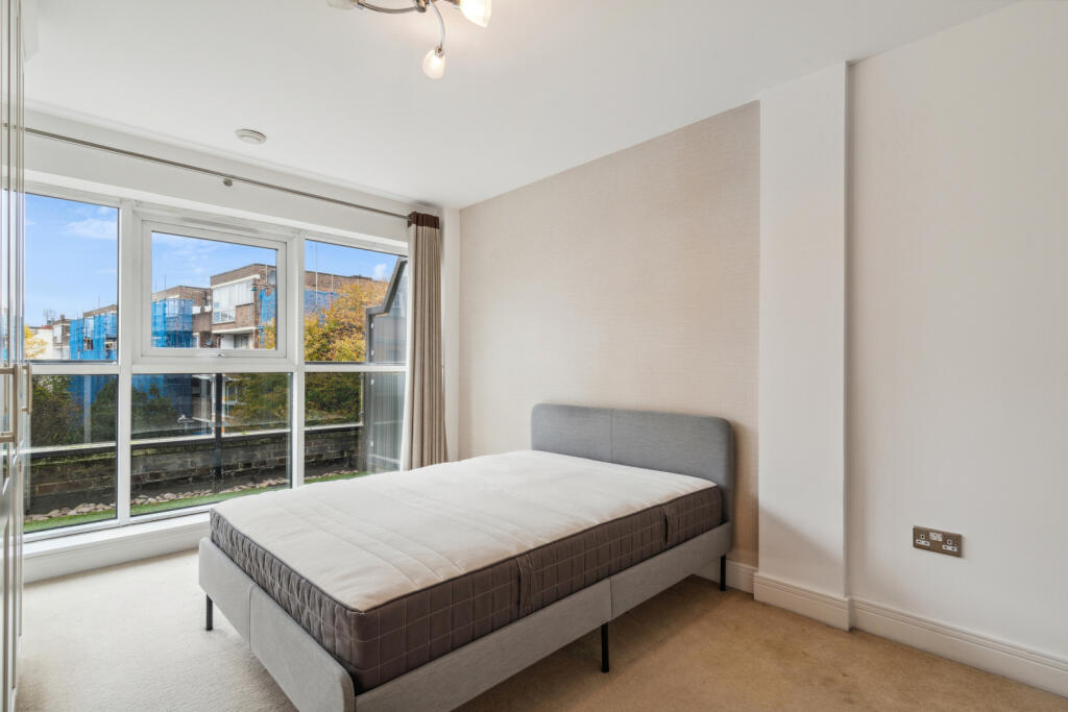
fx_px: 534
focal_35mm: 18
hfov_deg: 90.0
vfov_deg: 67.4
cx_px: 534
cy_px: 356
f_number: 11
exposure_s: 1/20
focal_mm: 18
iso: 400
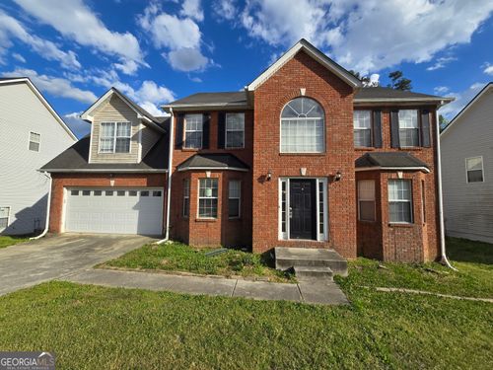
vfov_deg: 89.9
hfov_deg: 106.2
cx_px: 246
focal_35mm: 13
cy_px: 185
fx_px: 185
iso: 50
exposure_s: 1/2265
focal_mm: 2.2
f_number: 2.2
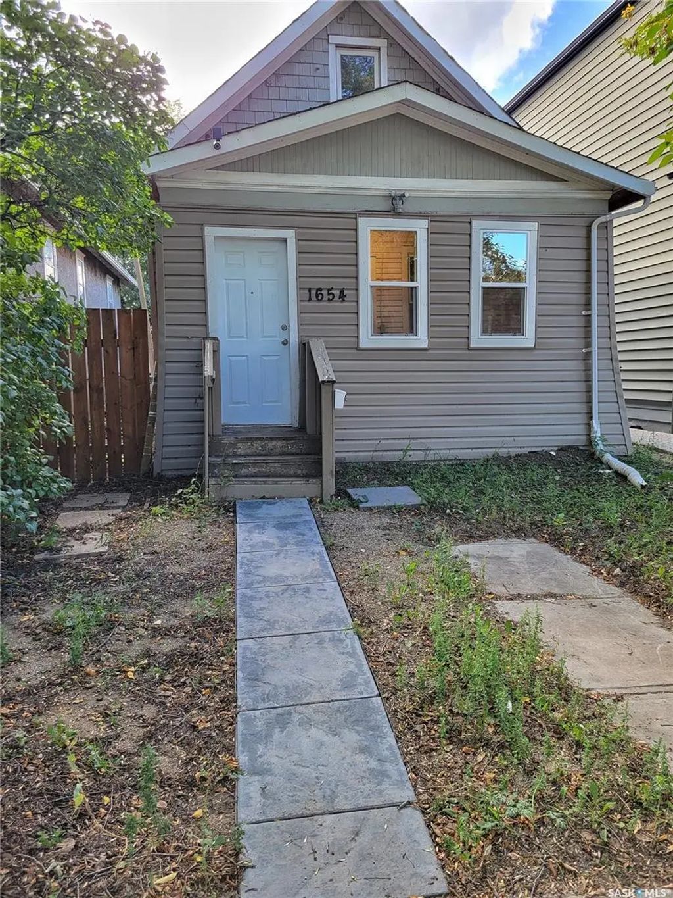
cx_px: 336
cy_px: 449
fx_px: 674
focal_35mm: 26
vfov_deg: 67.3
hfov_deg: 53.1
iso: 40
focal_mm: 5.4
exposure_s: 1/120
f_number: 1.8
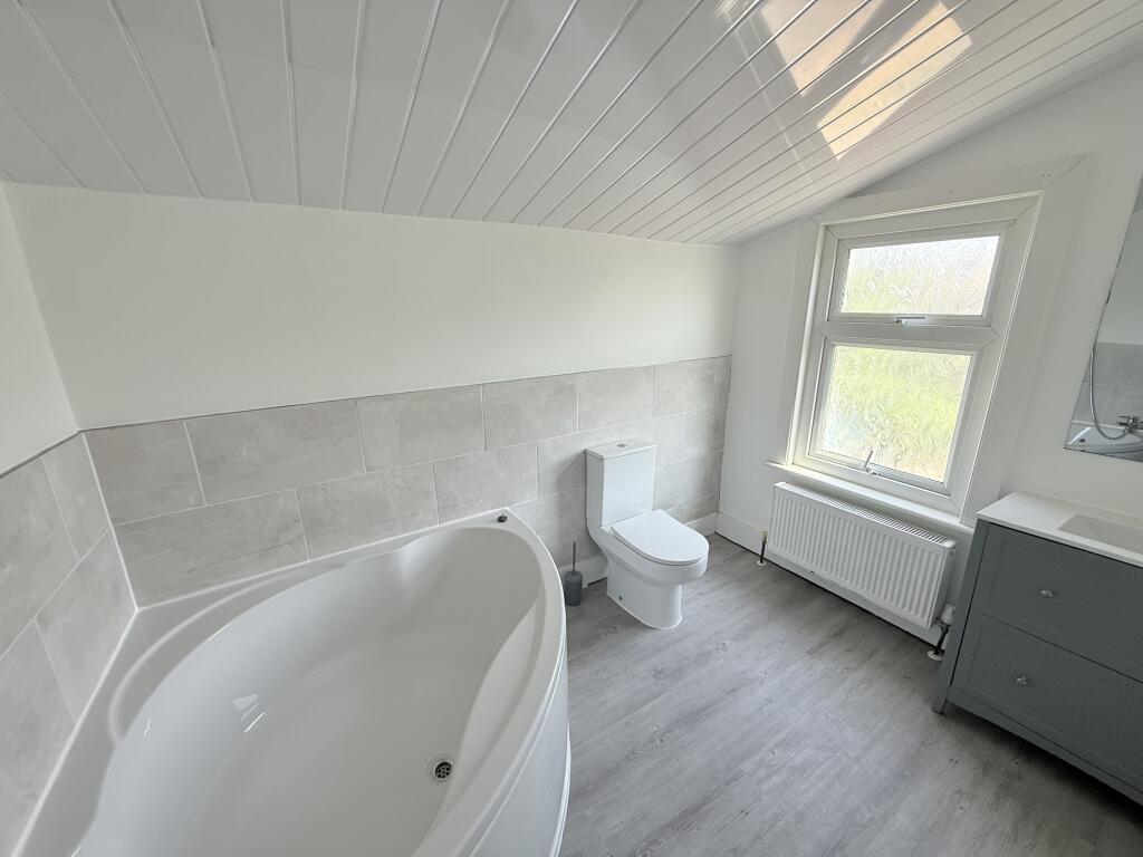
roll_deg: +0.5
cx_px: 572
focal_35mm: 14
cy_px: 428
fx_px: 462
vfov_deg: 85.7
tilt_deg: -14.3
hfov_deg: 102.1
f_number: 2.2
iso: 64
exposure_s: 1/113
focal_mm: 2.22
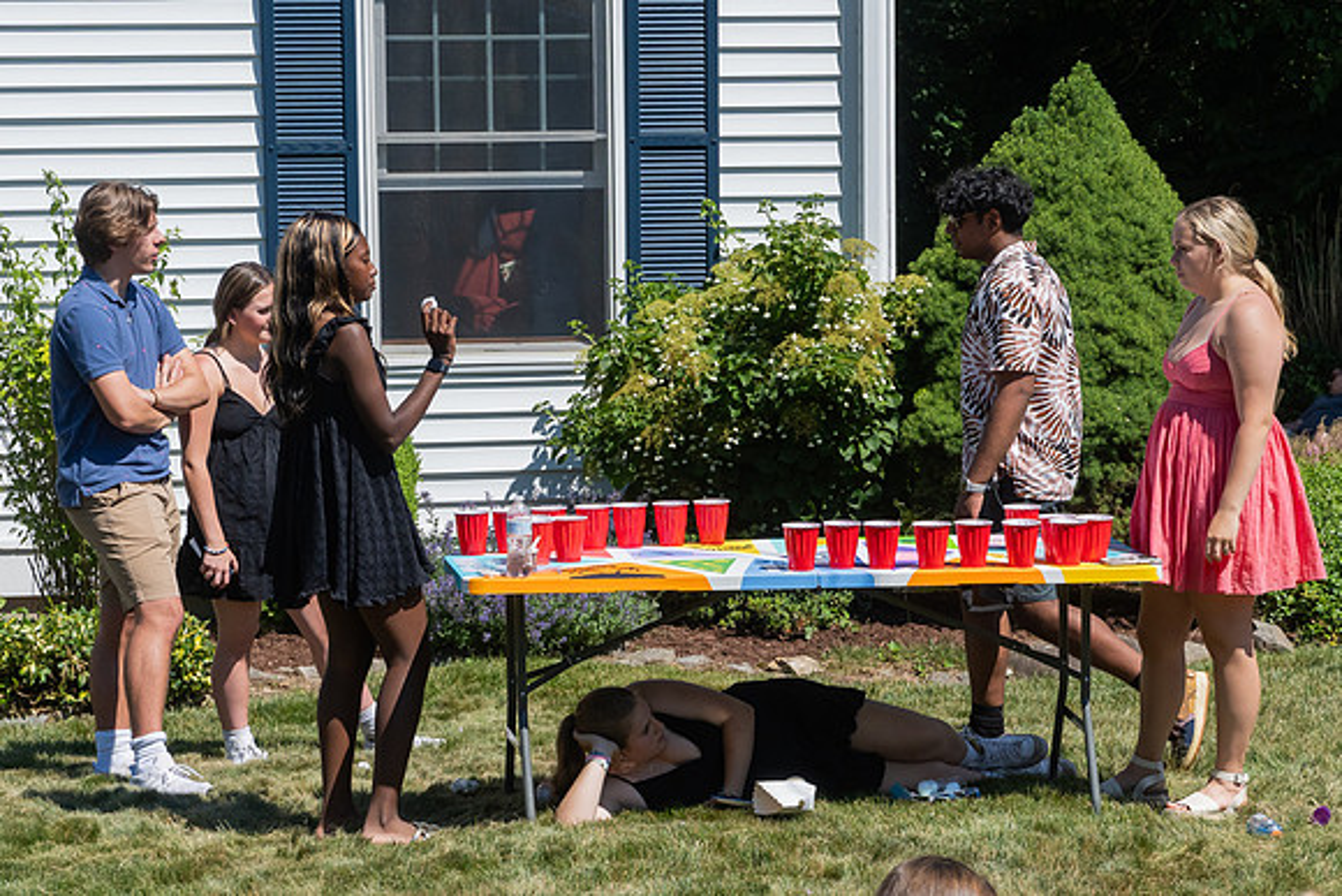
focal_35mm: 111
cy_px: 510
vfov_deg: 12.4
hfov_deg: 18.4
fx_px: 4133
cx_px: 708
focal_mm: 58
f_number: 8
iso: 640
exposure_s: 1/1600
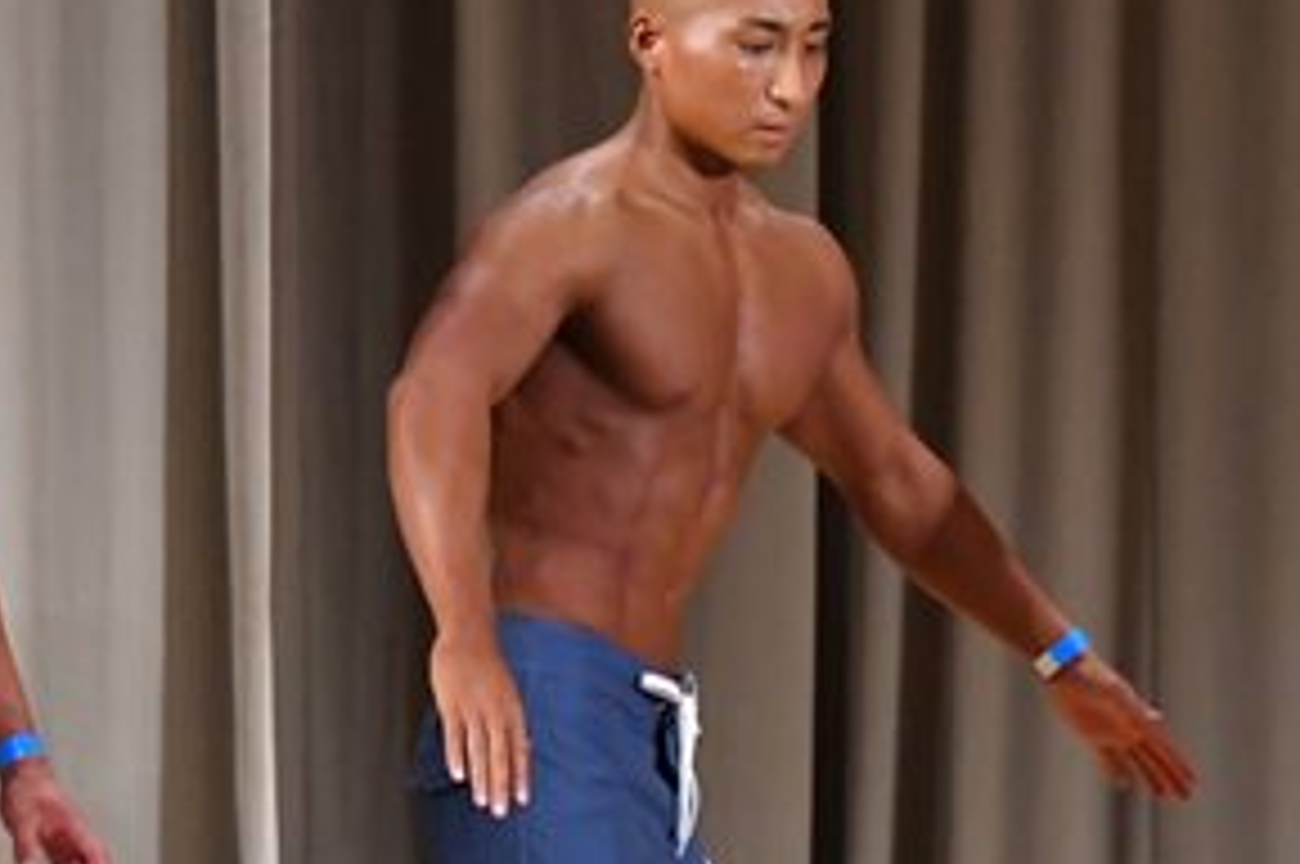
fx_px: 21786
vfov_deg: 2.3
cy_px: 558
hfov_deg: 3.4
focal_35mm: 604
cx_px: 753
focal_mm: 150
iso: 4000
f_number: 5.6
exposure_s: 1/400
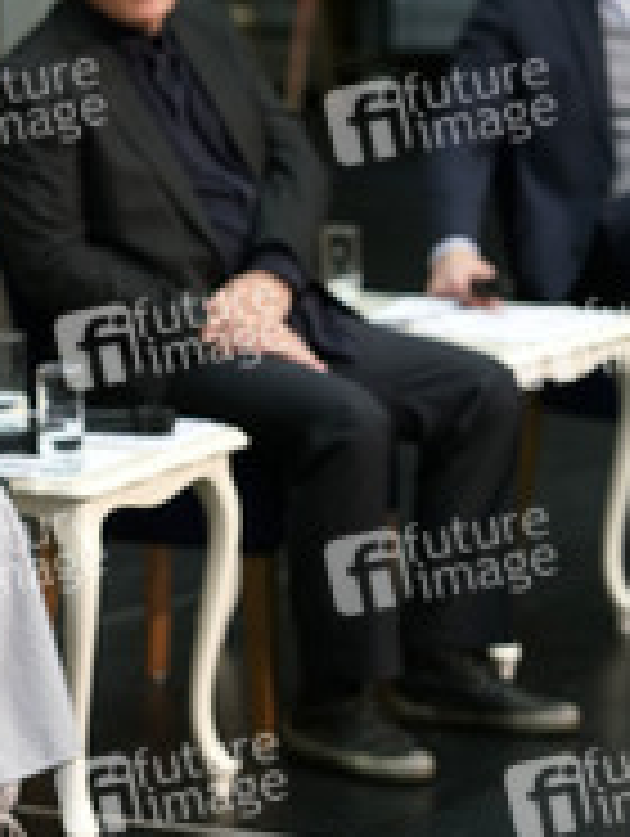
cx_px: 52
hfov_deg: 7.5
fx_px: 4794
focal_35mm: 198
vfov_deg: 10.0
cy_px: 225
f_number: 2.8
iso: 1600
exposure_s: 1/200
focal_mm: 85
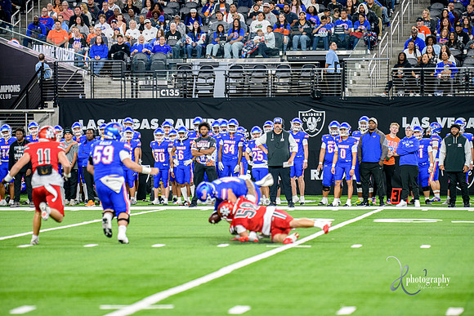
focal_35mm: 195
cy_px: 158
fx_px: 2568
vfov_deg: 7.0
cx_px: 237
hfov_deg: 10.5
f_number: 2.8
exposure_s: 1/400
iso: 1250
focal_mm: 195
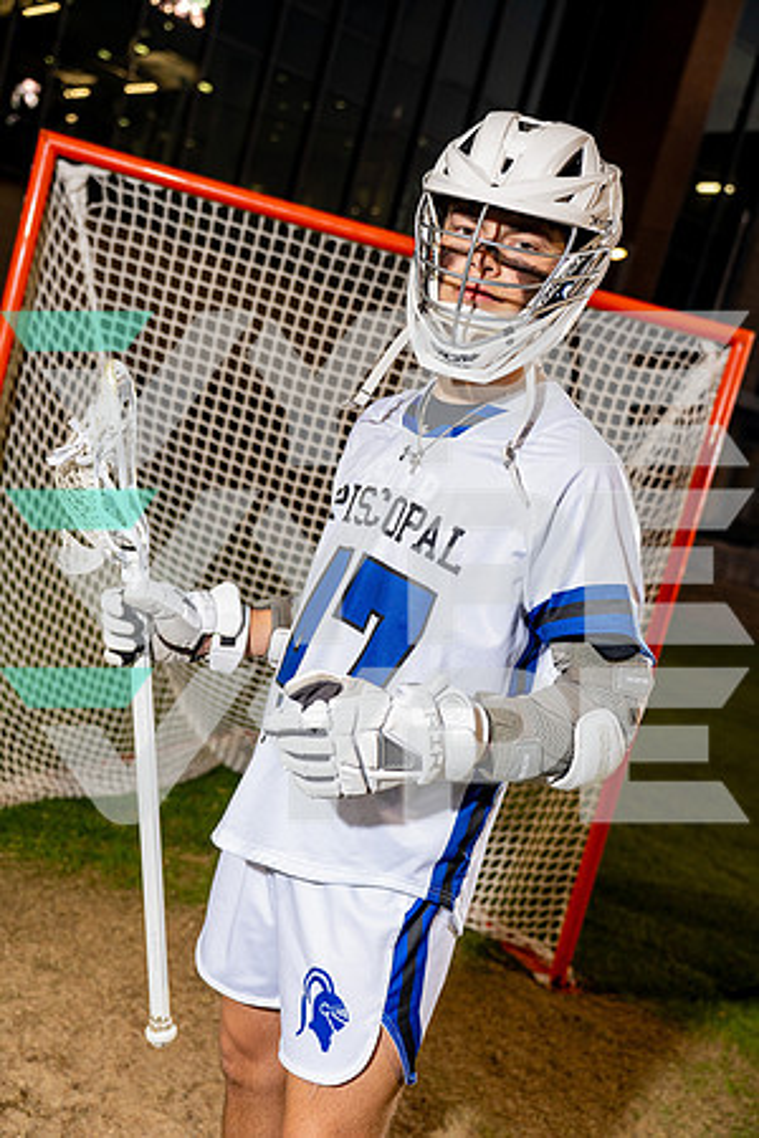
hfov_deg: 32.6
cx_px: 380
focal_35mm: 41
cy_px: 569
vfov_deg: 47.4
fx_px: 1297
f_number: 4
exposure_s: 1/250
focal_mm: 41
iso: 400
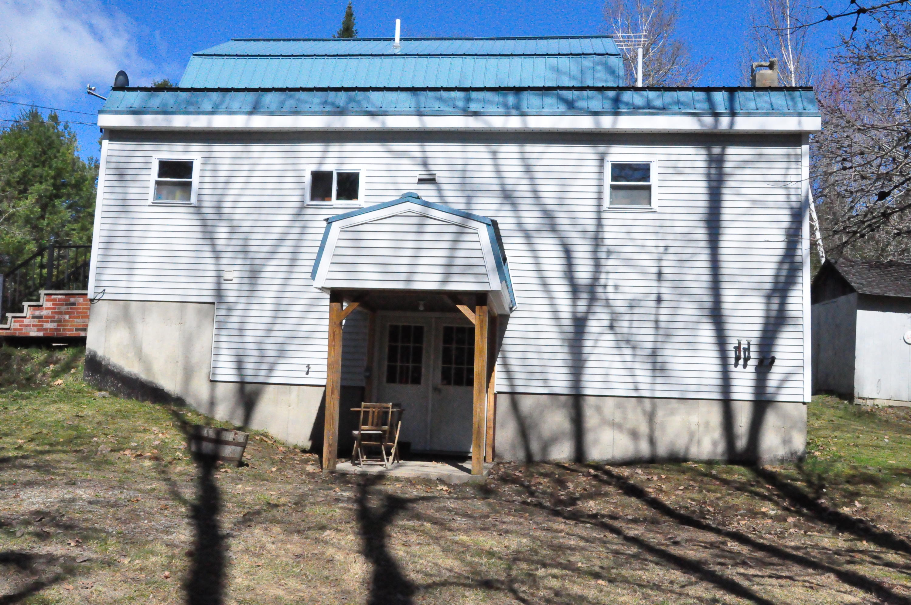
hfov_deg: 53.2
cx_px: 456
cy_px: 302
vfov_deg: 36.8
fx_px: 910
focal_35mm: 36
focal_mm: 24
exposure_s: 1/4000
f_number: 16
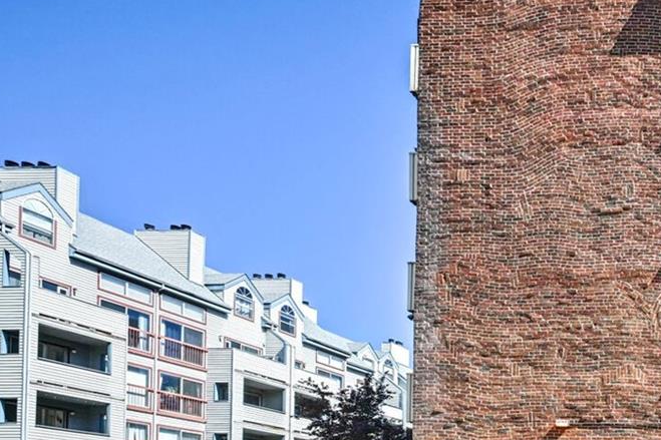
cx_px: 754
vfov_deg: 35.3
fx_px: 624
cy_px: 438
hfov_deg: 41.9
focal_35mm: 34
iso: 400
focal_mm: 14
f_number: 11
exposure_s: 1/500
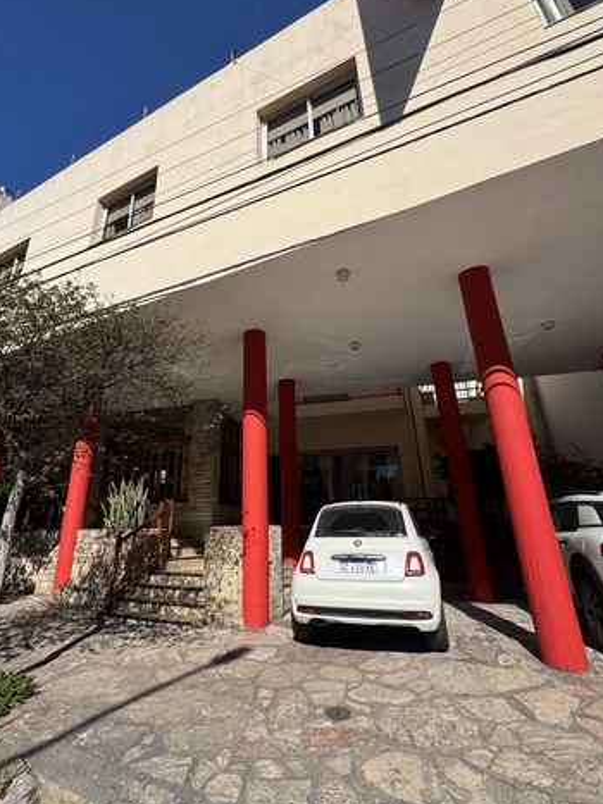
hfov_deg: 71.3
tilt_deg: +21.9
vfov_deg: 87.6
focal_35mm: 18
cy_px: 367
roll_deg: +1.2
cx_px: 267
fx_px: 418
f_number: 2.2
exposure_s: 1/3390
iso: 50
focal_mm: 2.22
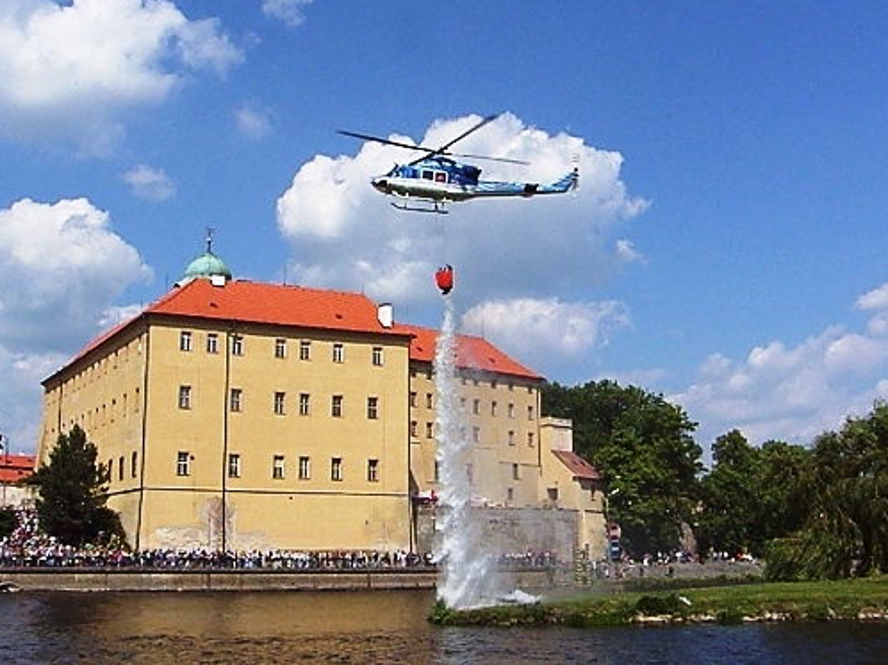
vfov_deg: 32.1
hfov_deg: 41.9
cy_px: 292
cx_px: 366
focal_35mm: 45
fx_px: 1154
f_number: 7.1
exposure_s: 1/400
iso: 50
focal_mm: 9
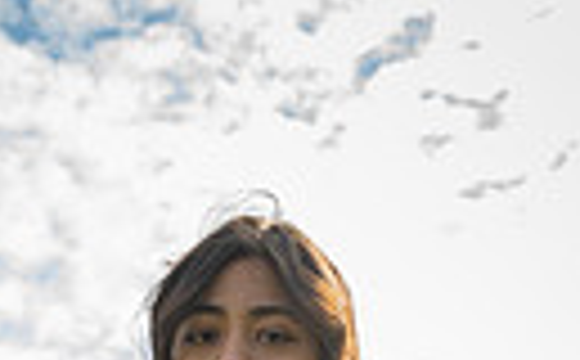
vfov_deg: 10.4
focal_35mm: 107
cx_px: 160
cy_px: 891
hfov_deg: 19.4
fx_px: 1688
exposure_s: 1/200
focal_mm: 30
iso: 100
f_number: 5
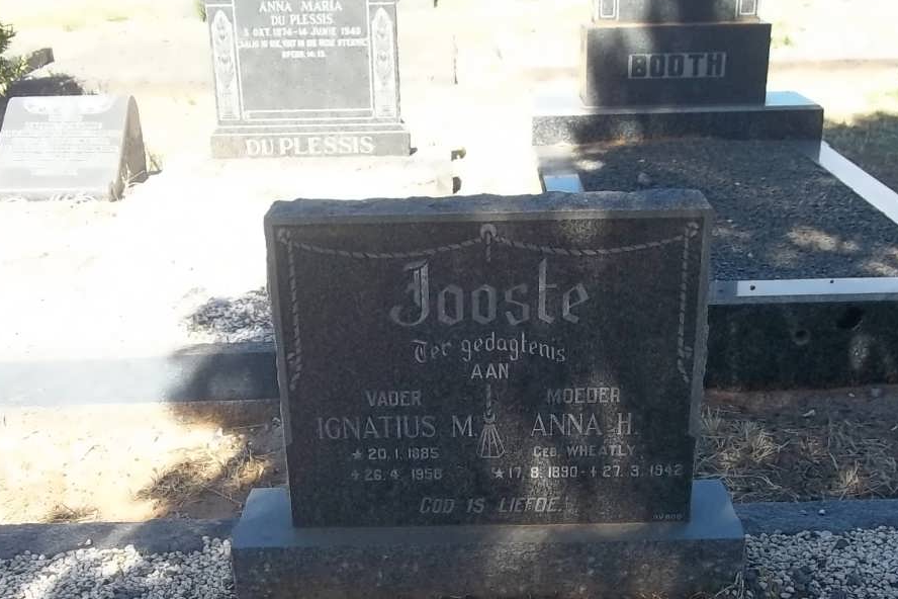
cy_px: 439
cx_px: 466
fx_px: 1122
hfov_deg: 43.6
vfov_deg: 29.5
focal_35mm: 45
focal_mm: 5.7
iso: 80
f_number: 2.9
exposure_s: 1/400
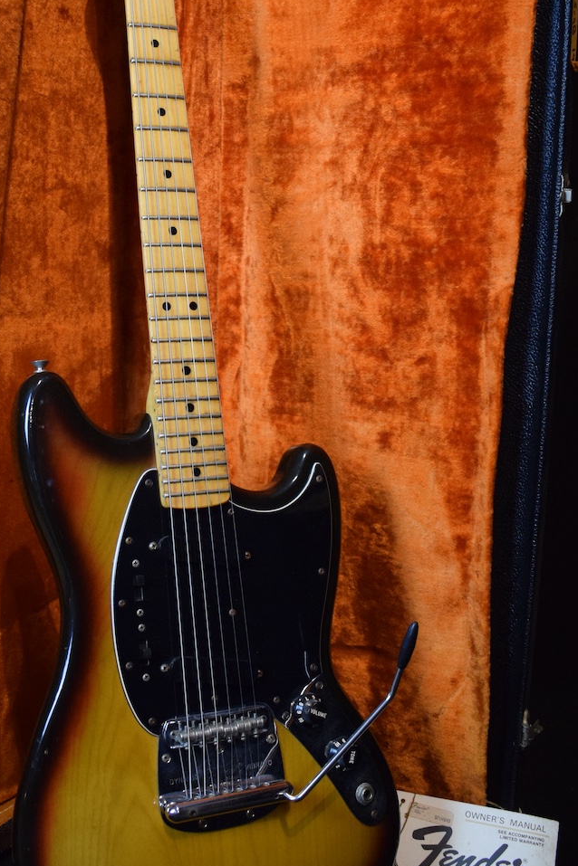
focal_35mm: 47
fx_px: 1132
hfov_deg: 28.3
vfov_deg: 41.7
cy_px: 342
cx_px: 164
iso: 2000
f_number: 3.5
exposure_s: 1/60
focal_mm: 20
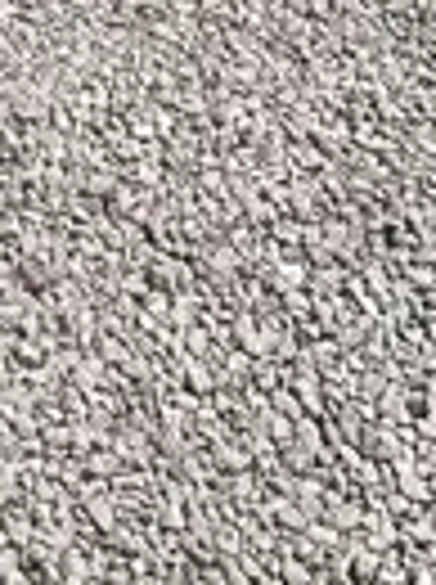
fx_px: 2477
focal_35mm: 147
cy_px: -970
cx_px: -436
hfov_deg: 9.4
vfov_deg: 10.7
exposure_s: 1/4149
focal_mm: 5.1
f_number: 1.6
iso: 50
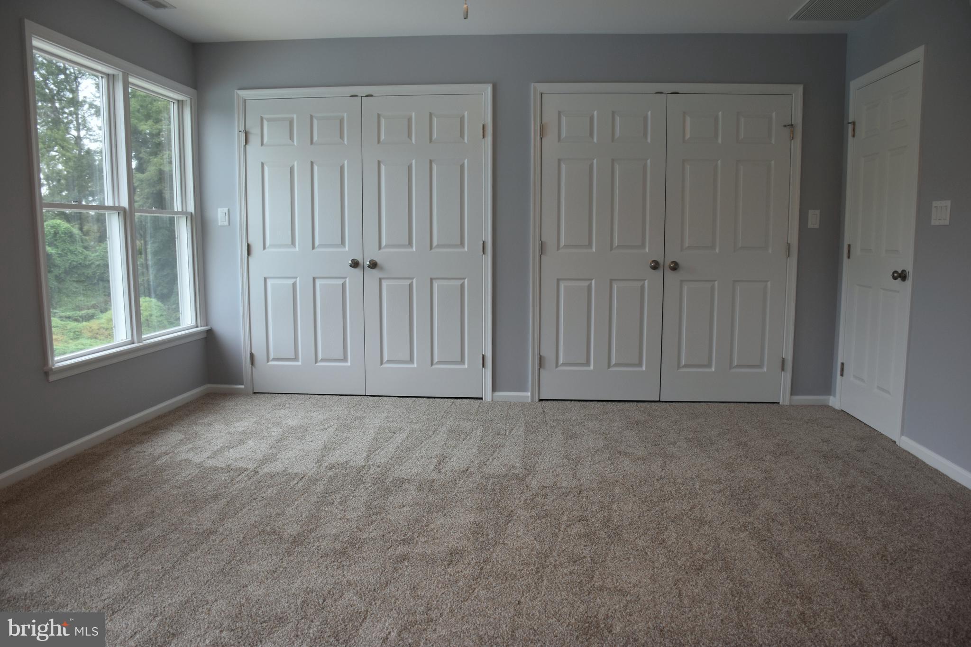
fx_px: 728
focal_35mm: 27
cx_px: 486
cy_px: 324
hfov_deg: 67.4
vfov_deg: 47.9
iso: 400
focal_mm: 18
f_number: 5
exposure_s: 1/100
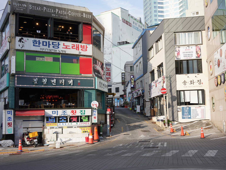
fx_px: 248
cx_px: 123
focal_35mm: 38
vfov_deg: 37.7
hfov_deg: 48.9
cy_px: 85
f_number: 7.1
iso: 100
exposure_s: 1/160
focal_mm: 35
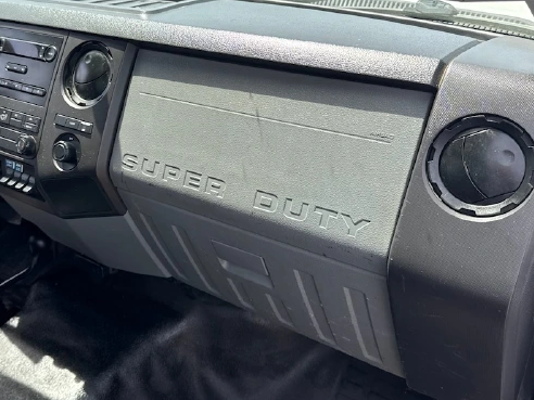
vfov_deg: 36.7
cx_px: 183
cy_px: 166
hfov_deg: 47.2
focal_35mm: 39
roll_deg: +2.2
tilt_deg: -24.5
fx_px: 602
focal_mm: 6.76
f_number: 1.78
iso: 80
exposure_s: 1/773
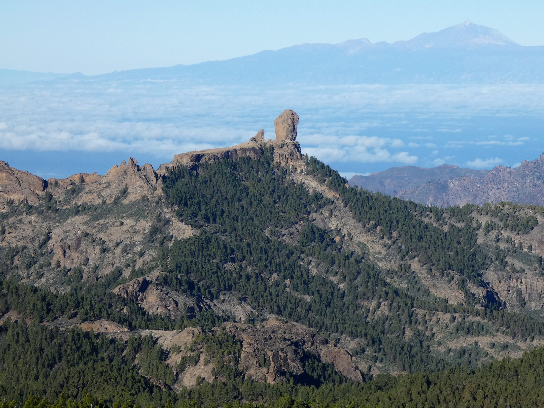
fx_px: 1682
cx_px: 272
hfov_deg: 18.4
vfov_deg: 13.8
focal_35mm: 107
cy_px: 204
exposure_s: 1/640
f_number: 4.9
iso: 80
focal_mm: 19.2
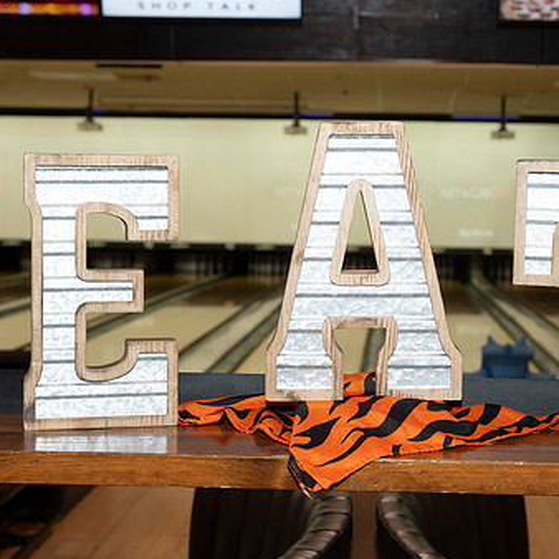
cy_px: 251
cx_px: 354
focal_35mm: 70
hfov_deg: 24.6
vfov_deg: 24.6
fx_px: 1279
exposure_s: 1/50
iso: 800
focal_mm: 48
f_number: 5.6
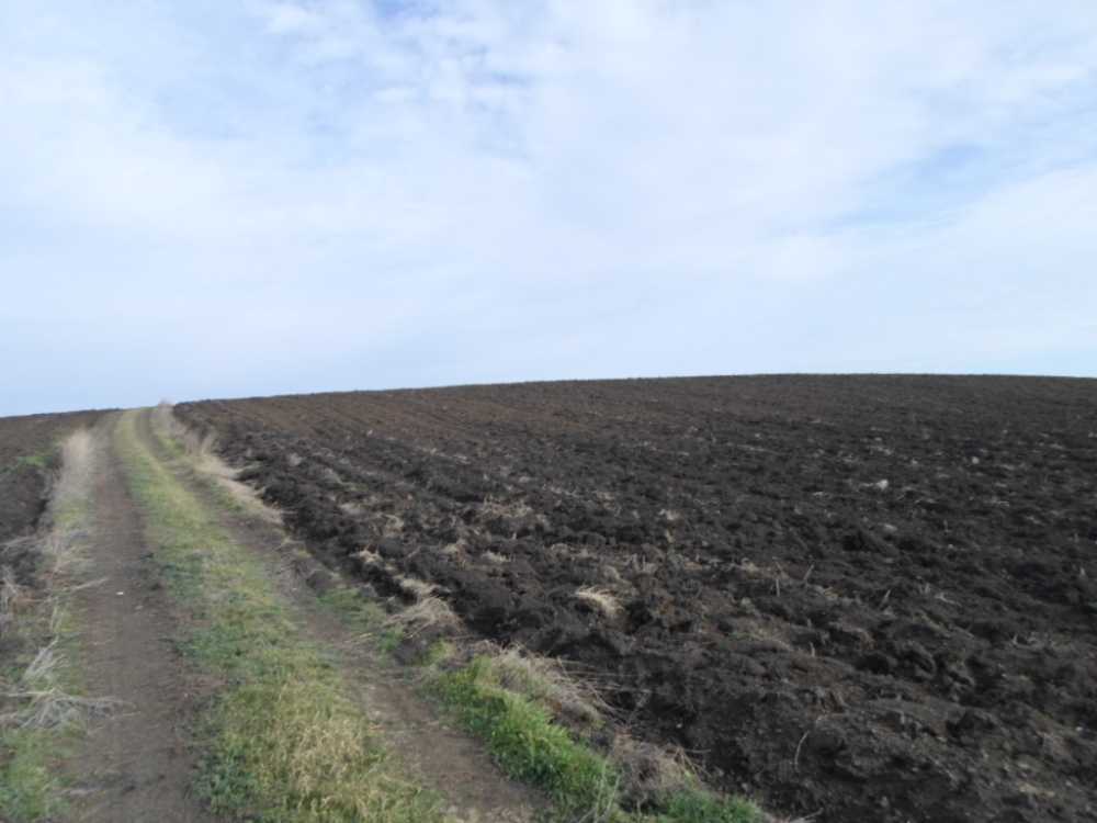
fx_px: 792
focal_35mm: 25
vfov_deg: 54.9
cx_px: 548
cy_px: 412
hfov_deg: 69.4
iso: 80
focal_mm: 4.5
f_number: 2.5
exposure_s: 1/1000
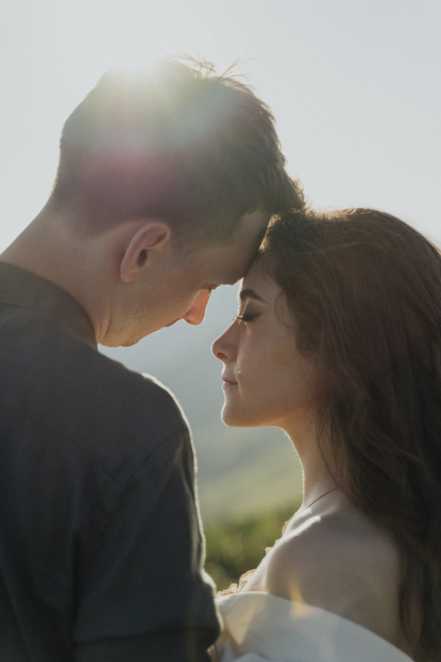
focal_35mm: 75
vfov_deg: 27.0
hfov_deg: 18.2
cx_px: 220
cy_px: 331
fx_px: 1378
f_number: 2.8
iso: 200
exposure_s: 1/3200
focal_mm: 75
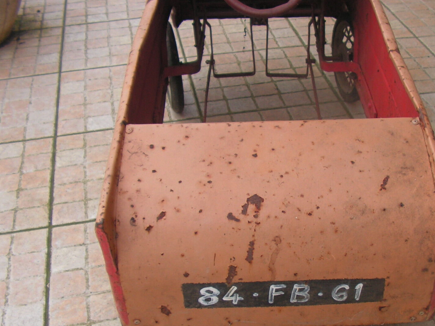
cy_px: 232
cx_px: 294
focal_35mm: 52
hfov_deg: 36.4
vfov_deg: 27.7
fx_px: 653
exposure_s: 1/400
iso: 64
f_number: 3.2
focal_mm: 6
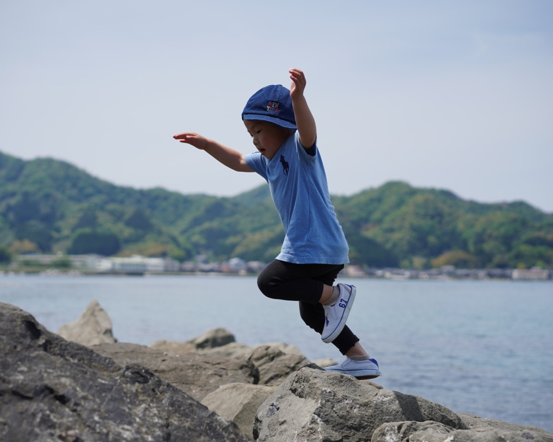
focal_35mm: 65
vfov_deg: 23.5
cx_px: 273
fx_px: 1064
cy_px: 231
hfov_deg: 29.1
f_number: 3.2
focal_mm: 55
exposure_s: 1/2000
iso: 100
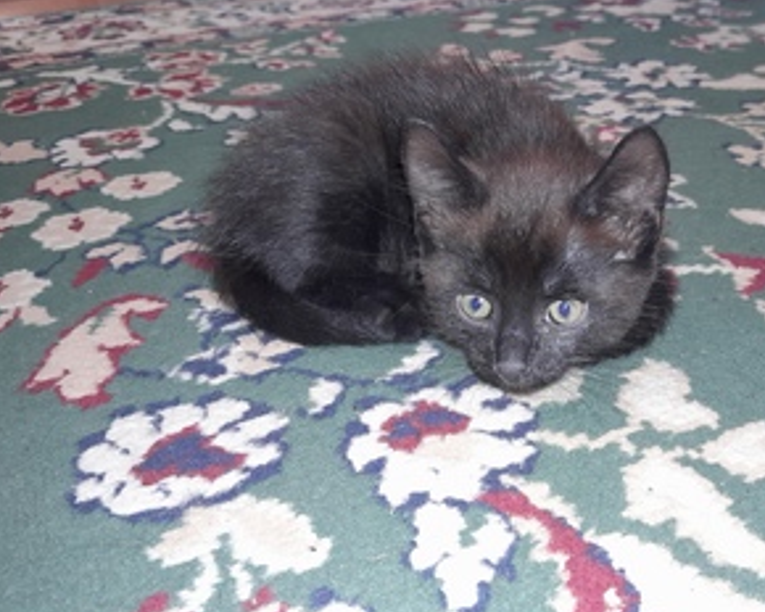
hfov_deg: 50.8
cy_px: 317
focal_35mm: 35
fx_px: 792
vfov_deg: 42.2
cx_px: 499
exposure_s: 1/25
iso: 320
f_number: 1.8
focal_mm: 3.98
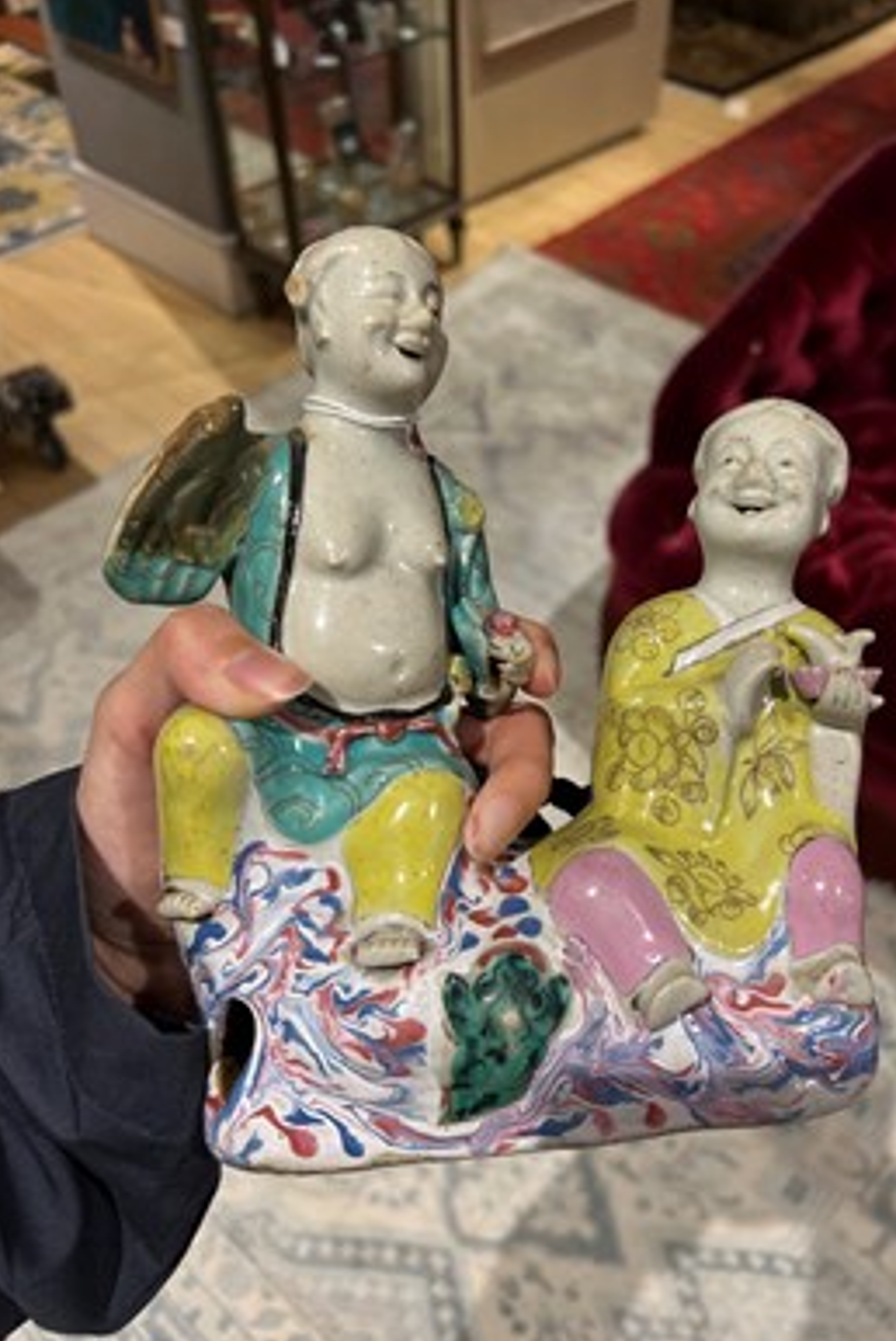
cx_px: 504
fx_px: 1043
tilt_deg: -48.4
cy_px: 691
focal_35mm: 28
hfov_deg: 46.4
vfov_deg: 65.4
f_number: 1.5
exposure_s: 1/121
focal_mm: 5.7
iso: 80
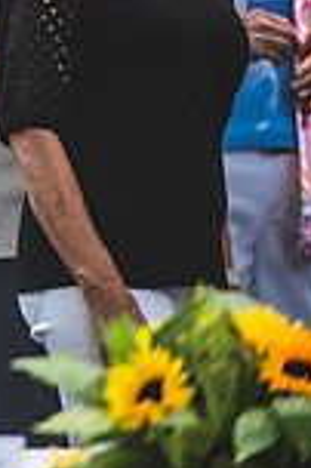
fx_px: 9922
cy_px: -75
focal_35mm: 764
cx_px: -576
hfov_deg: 1.8
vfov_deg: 2.7
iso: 400
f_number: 2.8
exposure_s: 1/400
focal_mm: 200
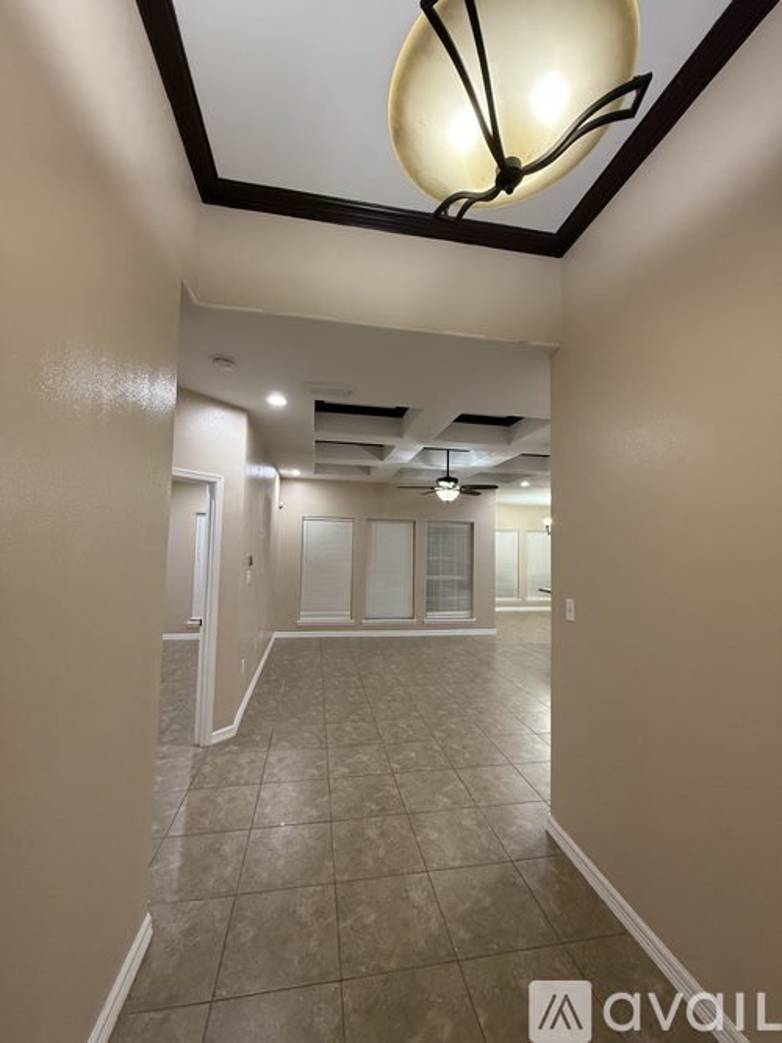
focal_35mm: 14
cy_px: 522
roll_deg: -1.2
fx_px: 422
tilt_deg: +4.5
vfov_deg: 102.1
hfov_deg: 85.7
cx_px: 391
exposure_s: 1/120
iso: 500
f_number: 2.2
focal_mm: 2.22
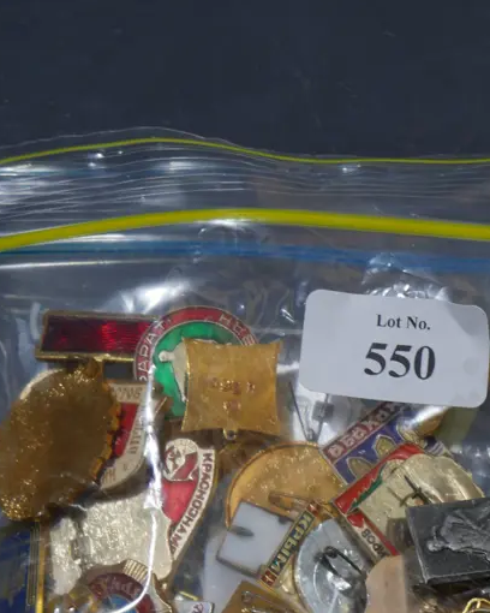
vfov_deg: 18.6
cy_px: 498
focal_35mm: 102
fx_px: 1849
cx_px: 425
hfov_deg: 15.0
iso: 200
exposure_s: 1/100
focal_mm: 26
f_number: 5.3
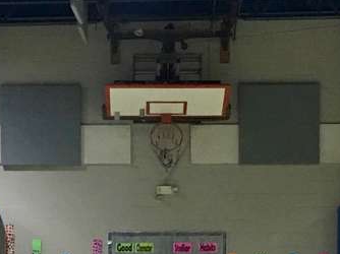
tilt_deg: -1.4
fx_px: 1364
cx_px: 155
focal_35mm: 139
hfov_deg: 14.2
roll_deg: +1.0
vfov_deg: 10.4
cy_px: 331
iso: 100
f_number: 2.2
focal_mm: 4.15
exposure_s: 1/15
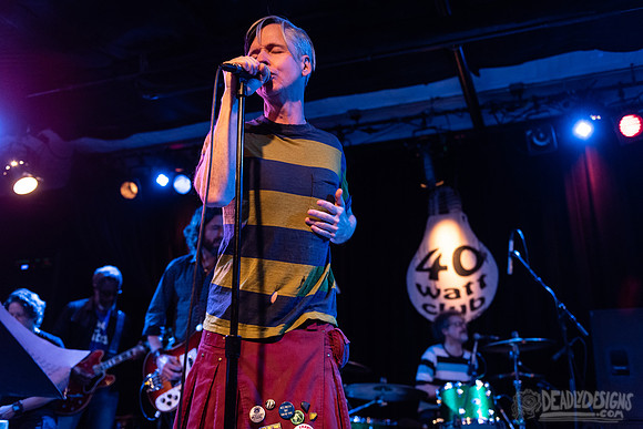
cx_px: 322
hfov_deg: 54.4
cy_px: 214
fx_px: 625
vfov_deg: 37.9
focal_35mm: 35
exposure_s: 1/160
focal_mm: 35
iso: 2000
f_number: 3.2
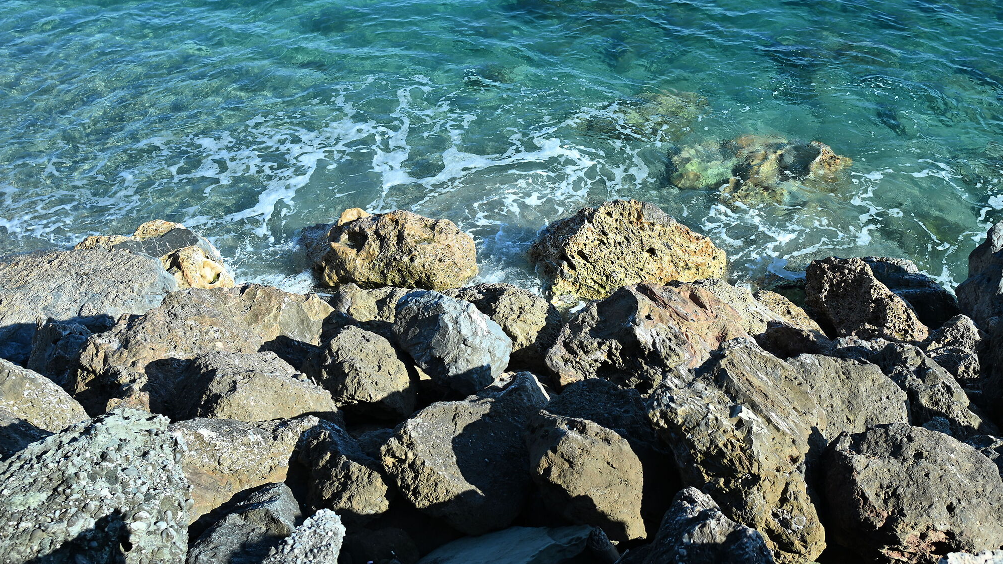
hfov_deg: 46.2
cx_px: 583
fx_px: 1170
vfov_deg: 27.0
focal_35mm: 44
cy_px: 207
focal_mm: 35
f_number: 4.5
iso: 100
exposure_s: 1/500
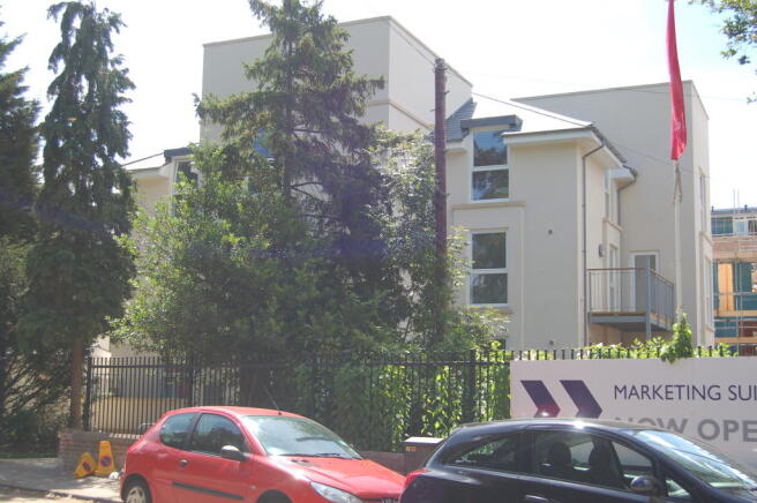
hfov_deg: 42.4
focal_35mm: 46
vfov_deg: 28.9
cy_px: 252
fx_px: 977
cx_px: 378
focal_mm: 31
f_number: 5.6
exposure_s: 1/500
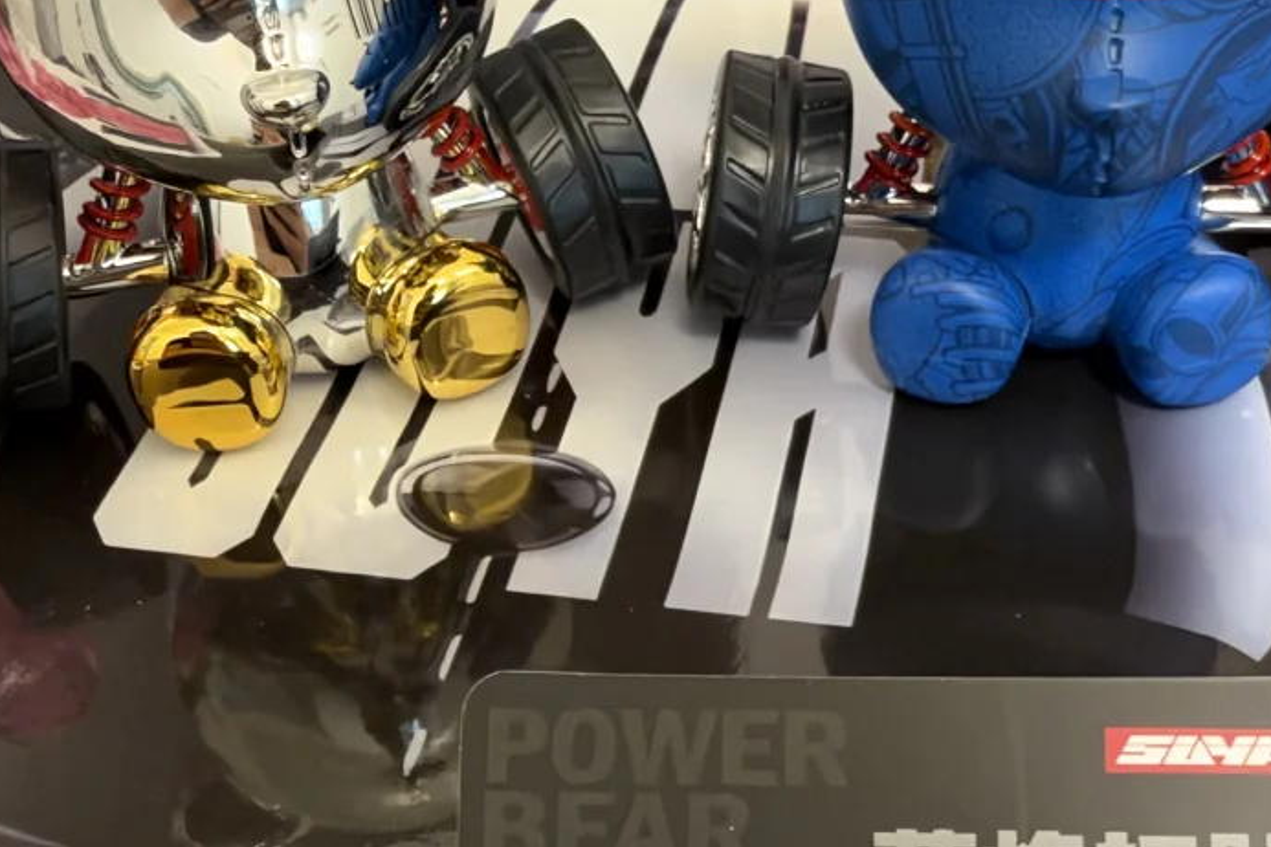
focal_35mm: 54
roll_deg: +0.8
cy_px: 759
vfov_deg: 24.4
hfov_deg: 36.8
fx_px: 1906
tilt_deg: -41.7
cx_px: 743
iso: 400
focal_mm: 2.22
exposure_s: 1/50
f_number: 2.2
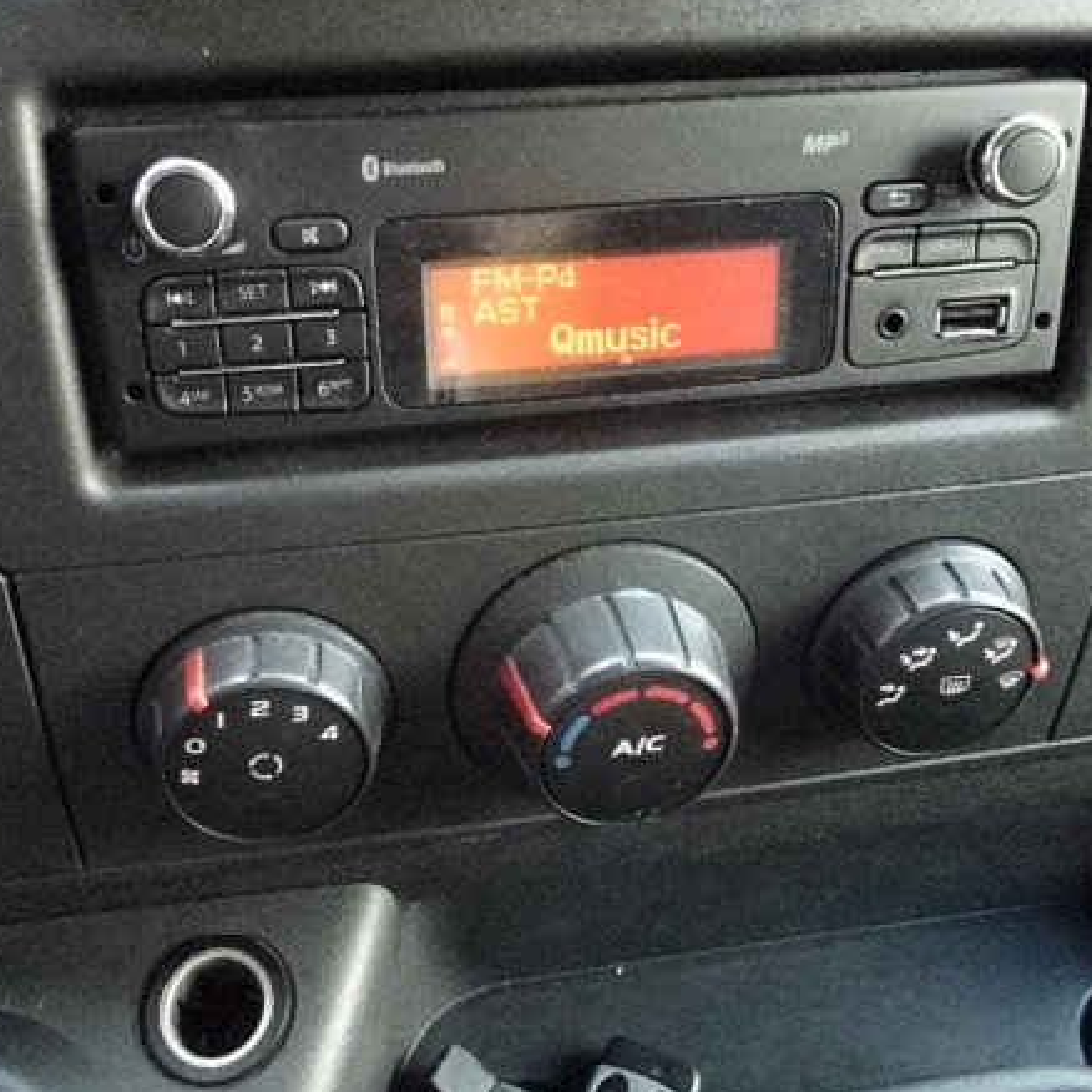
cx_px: 481
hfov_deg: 52.4
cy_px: 506
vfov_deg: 52.5
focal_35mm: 31
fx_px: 1106
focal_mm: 4.25
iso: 3200
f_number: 3.5
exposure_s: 1/60
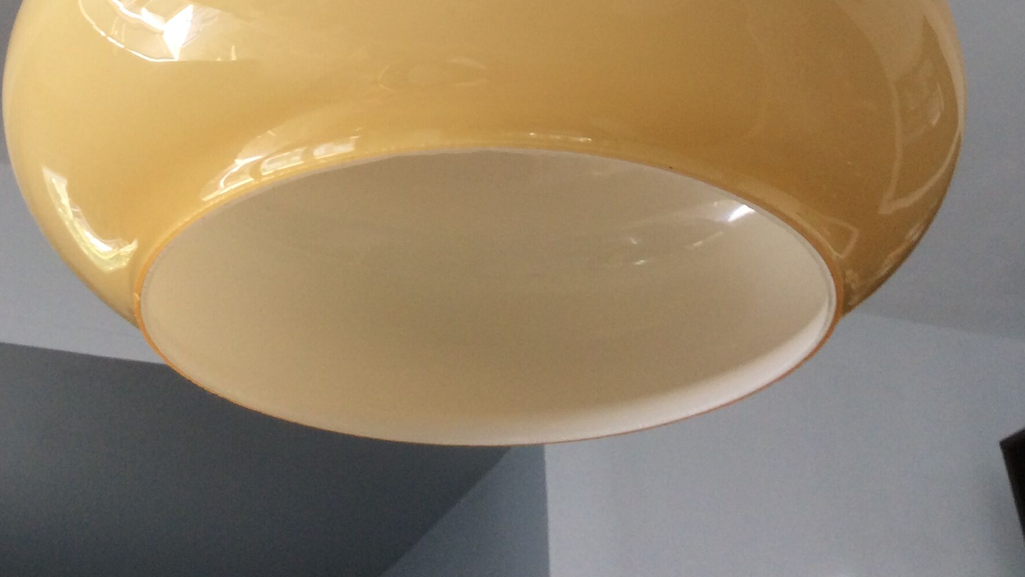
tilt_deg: +42.8
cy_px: -170
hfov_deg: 40.6
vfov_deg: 21.3
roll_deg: +2.5
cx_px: 514
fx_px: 1386
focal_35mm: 51
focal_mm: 3.3
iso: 40
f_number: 2.4
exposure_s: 1/50
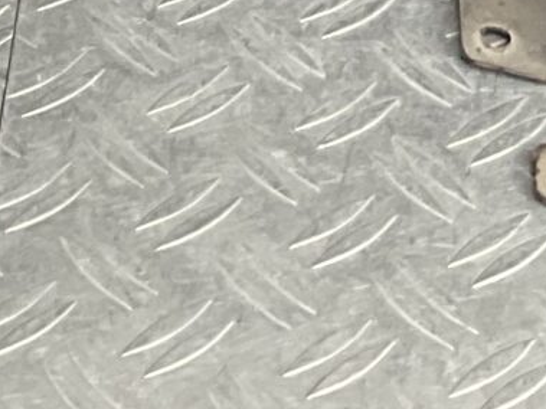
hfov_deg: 9.6
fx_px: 3091
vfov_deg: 6.7
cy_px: -916
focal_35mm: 196
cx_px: -428
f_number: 1.8
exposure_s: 1/50
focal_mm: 3
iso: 40
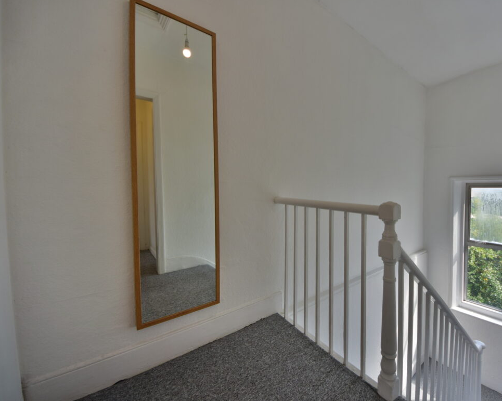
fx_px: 208
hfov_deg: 98.8
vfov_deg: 88.0
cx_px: 311
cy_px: 200
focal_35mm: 14
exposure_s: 1/400
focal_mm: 8
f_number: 4.5
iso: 400
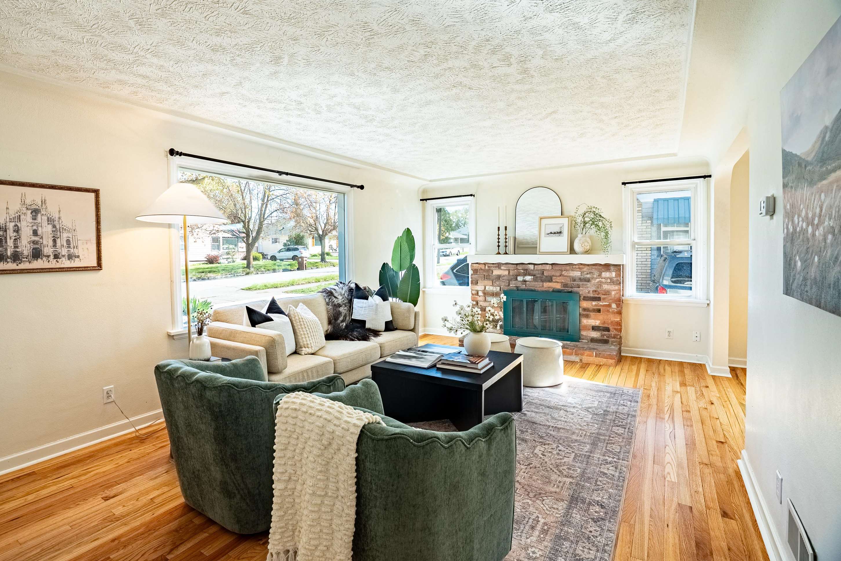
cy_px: 264
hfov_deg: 93.1
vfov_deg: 70.4
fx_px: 397
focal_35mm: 17
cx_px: 395
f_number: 8
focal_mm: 16
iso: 400
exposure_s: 1/640
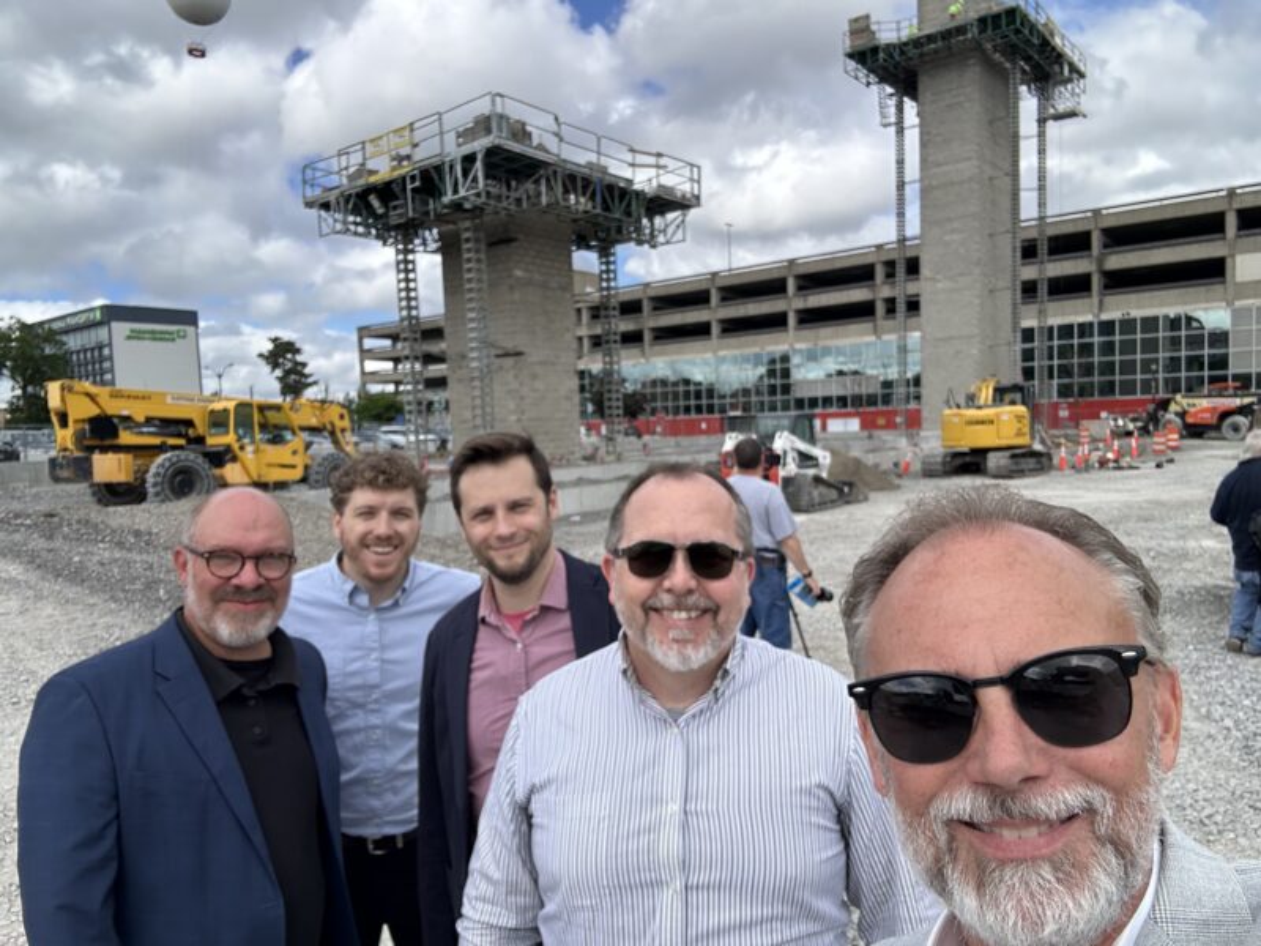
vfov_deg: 58.9
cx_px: 630
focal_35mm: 23
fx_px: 838
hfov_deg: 73.9
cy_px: 473
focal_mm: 2.69
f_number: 1.9
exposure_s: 1/857
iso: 25
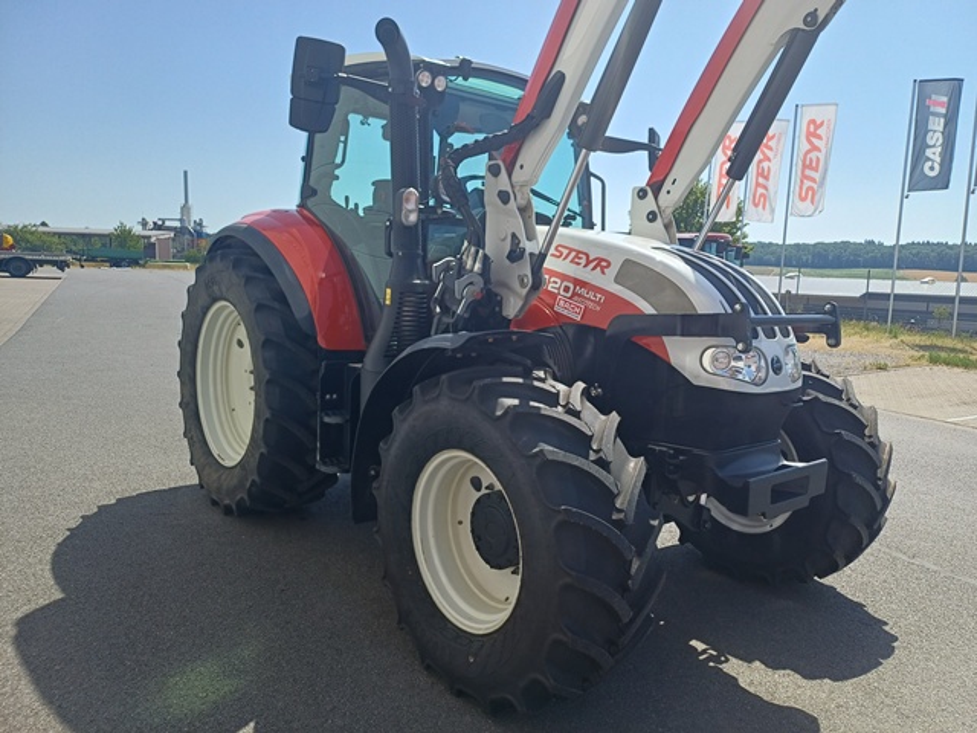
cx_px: 488
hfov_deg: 69.4
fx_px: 706
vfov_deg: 54.9
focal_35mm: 25
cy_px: 366
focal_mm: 4.65
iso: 50
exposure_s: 1/1095
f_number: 1.8
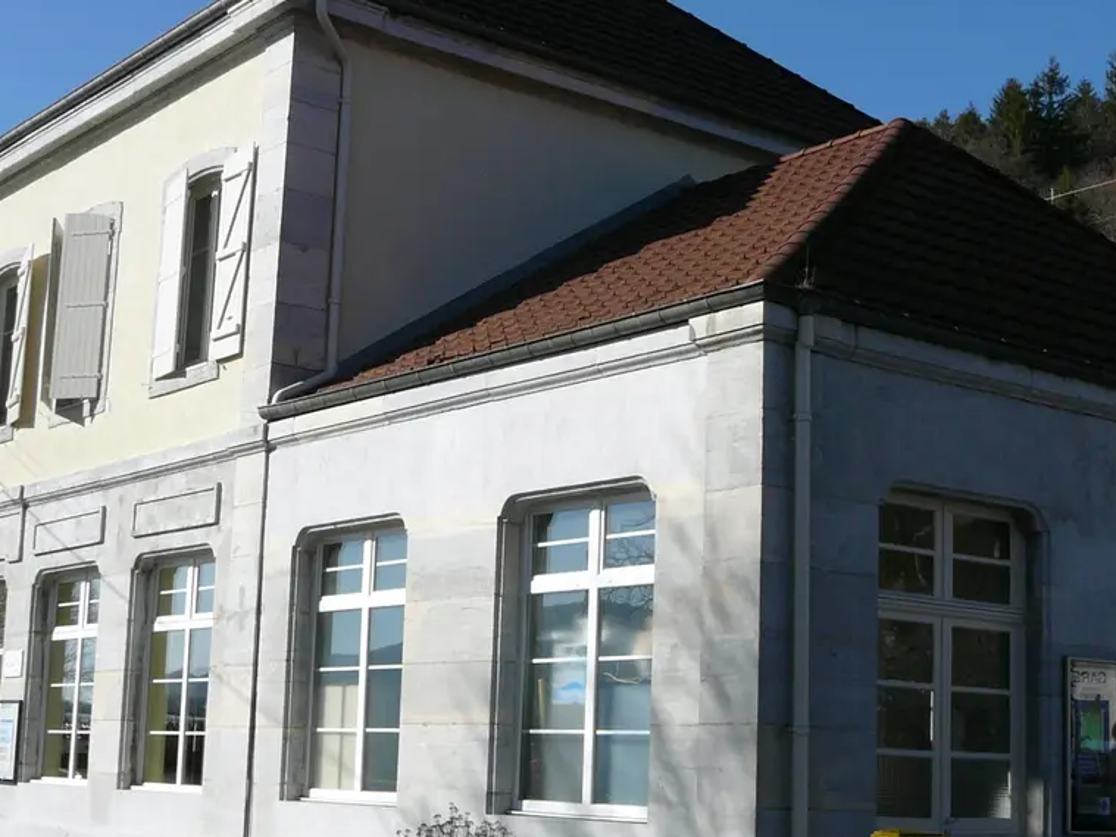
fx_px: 1902
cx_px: 559
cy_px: 453
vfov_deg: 24.8
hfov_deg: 32.7
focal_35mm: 59
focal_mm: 5.2
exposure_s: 1/640
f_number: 5
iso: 80
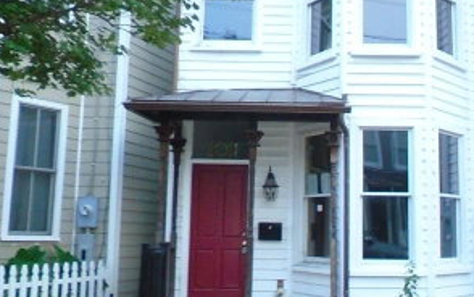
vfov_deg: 26.9
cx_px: 303
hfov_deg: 41.4
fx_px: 620
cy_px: 139
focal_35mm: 48
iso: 500
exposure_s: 1/30
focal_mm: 4.6
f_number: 3.2
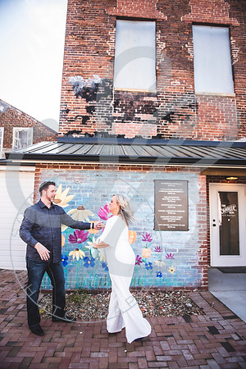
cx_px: 123
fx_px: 246
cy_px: 184
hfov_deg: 53.1
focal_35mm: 24
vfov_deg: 73.7
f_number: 2.8
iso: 100
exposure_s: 1/400
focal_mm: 24
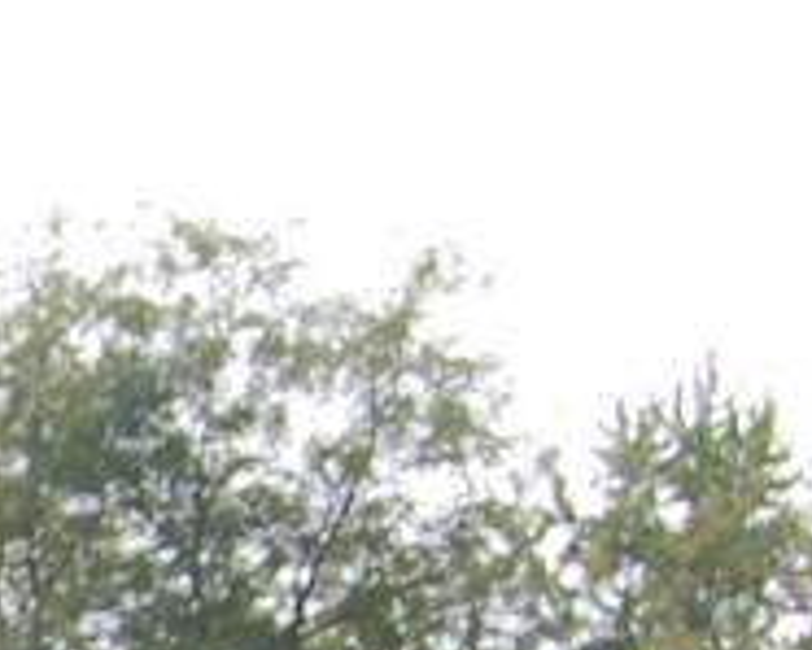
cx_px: -1506
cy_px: 1608
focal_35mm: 254
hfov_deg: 6.9
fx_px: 6107
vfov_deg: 5.8
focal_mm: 28
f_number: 7.1
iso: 200
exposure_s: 1/200
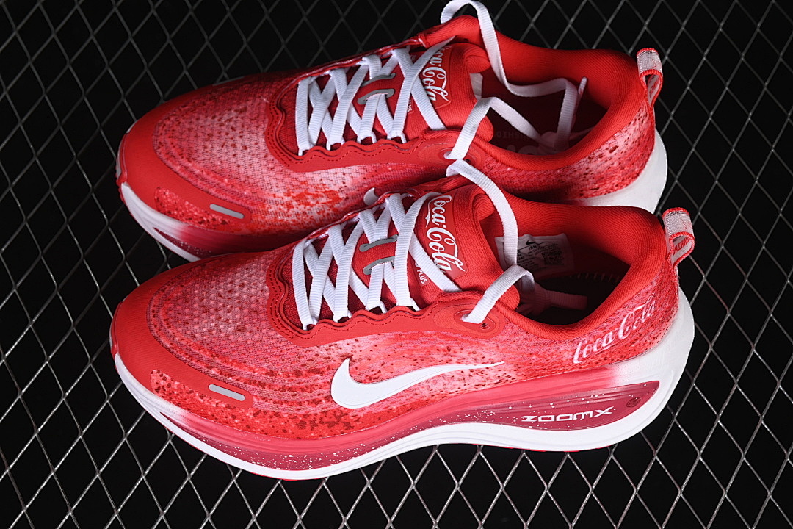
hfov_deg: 27.0
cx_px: 396
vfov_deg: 18.2
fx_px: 1652
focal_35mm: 75
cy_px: 264
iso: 160
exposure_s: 1/80
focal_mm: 50
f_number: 7.1
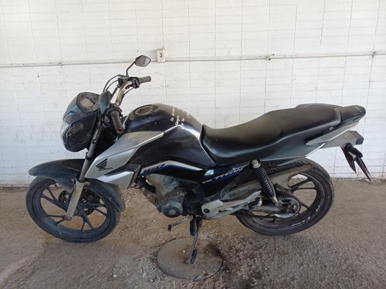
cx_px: 193
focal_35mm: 25
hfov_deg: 69.4
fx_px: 279
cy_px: 144
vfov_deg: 54.9
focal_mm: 4.65
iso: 64
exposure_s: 1/50
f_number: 1.8
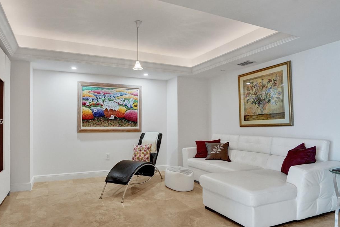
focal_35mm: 21
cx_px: 139
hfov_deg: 80.4
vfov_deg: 59.4
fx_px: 198
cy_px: 122
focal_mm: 16
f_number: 5
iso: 2500
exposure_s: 1/200
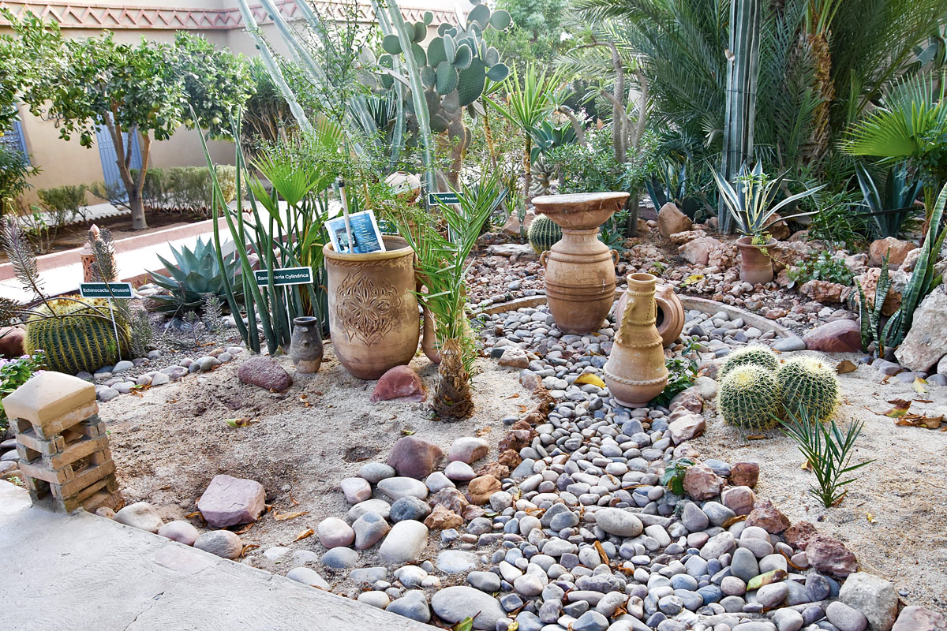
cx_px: 474
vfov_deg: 47.9
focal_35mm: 27
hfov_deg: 67.4
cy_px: 316
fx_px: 710
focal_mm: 18
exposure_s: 1/200
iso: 800
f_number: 7.1
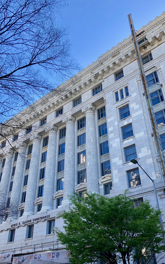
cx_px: 77
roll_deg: -2.2
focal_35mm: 32
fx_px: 230
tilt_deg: +32.5
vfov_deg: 59.6
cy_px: 142
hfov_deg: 39.4
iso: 20
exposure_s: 1/506
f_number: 1.8
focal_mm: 3.99
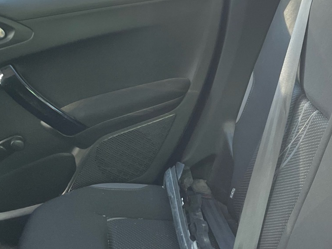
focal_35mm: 62
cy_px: 177
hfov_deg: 29.8
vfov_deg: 23.5
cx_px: 300
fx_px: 595
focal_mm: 4.2
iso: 125
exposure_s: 1/100
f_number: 1.6
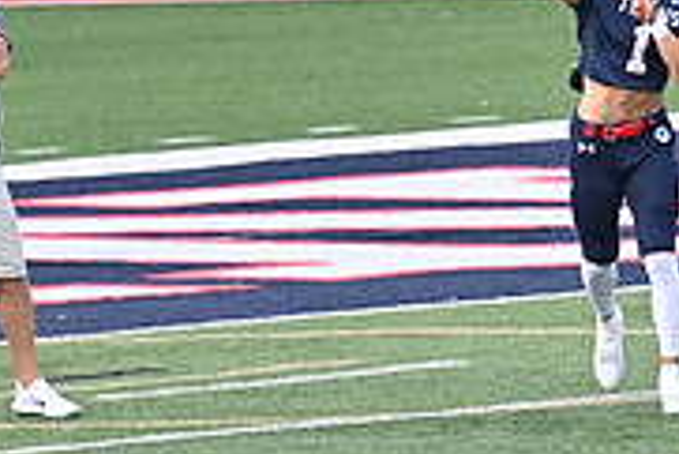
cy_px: -69
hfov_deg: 2.1
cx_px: 585
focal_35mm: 963
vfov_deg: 1.4
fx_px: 18177
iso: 400
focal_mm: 200
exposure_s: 1/1600
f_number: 3.5
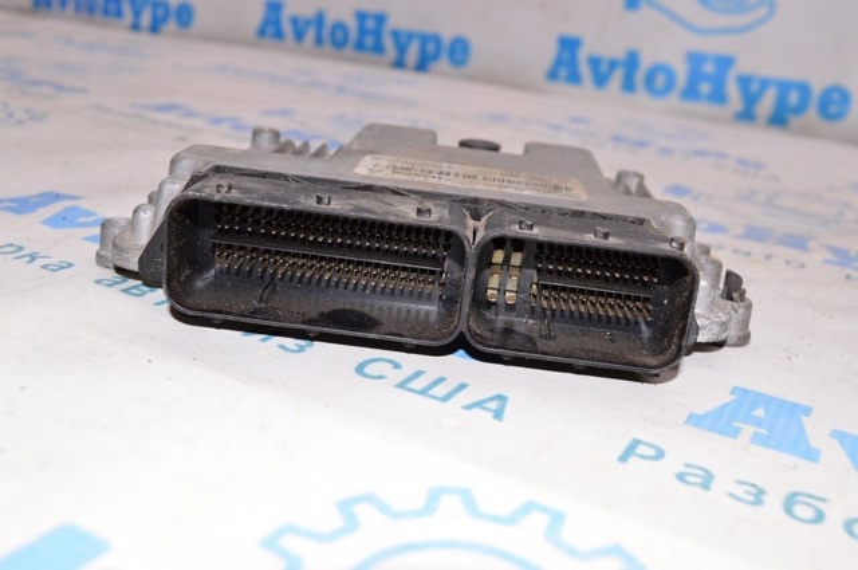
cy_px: 285
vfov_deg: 32.9
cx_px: 429
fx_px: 964
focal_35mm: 40
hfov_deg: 48.0
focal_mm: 27
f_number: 8
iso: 1600
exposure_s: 1/160
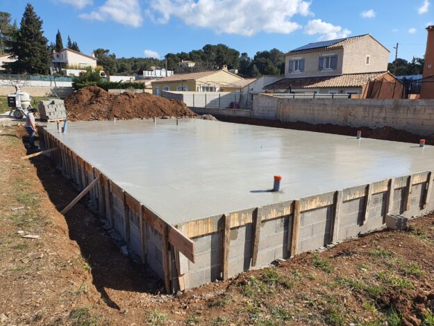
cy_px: 163
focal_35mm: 26
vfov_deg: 53.1
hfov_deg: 67.3
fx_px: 326
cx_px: 217
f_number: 2.4
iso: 50
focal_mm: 4.3
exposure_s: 1/1452
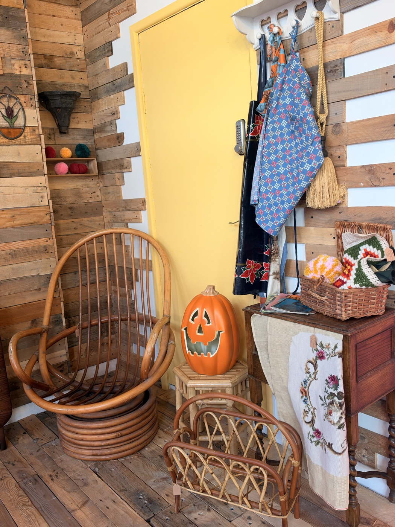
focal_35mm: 29
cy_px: 264
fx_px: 441
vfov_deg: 61.7
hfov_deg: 48.2
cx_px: 198
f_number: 1.8
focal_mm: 6.93
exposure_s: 1/100
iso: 125
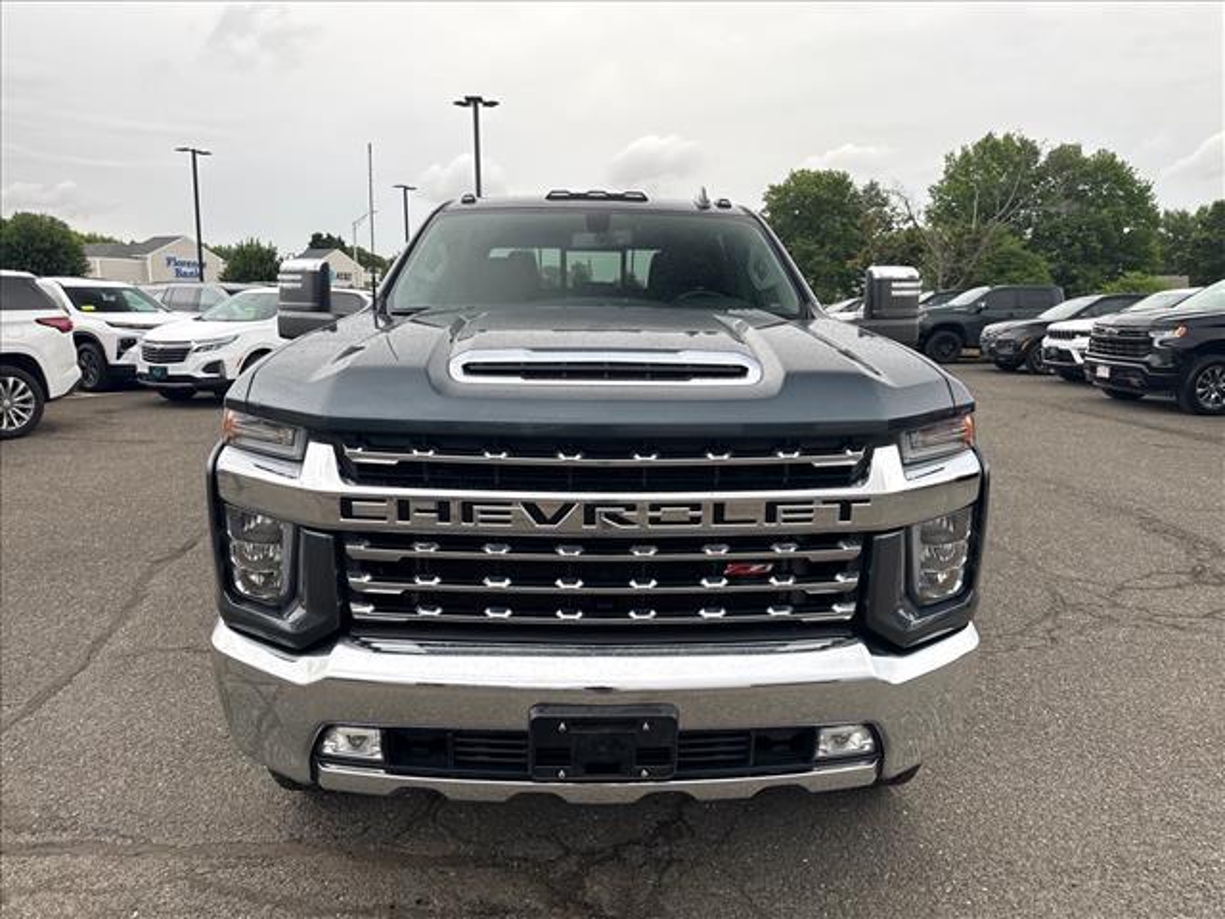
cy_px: 460
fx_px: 849
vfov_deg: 56.8
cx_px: 612
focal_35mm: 24
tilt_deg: -7.6
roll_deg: -1.1
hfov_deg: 71.6
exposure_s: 1/665
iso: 100
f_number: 1.78
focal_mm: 6.76
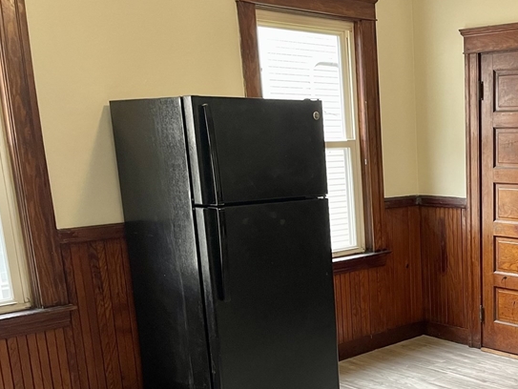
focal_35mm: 49
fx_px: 734
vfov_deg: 29.0
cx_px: 485
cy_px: 319
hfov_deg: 36.0
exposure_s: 1/60
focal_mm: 4.2
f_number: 1.6
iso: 100
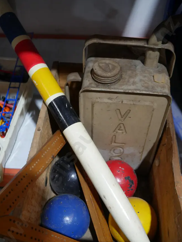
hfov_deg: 37.8
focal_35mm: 38
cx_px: 89
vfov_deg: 48.8
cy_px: 134
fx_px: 266
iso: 400
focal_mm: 16
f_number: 3.6
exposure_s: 1/60
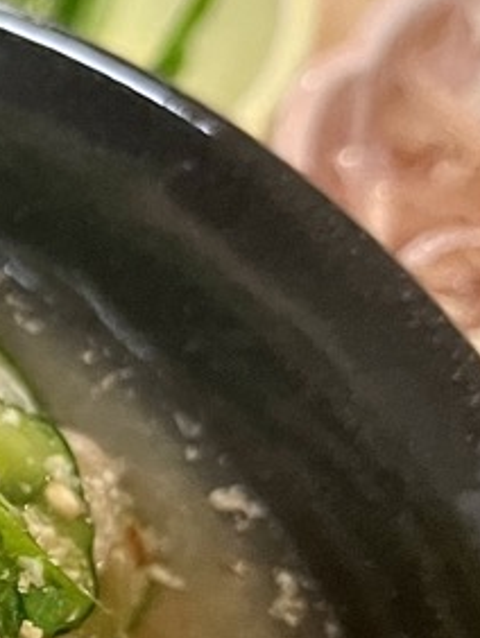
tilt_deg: -58.7
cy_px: 493
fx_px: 2178
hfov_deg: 11.2
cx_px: -523
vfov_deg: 16.6
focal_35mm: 118
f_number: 1.6
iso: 400
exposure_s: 1/60
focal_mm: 5.1
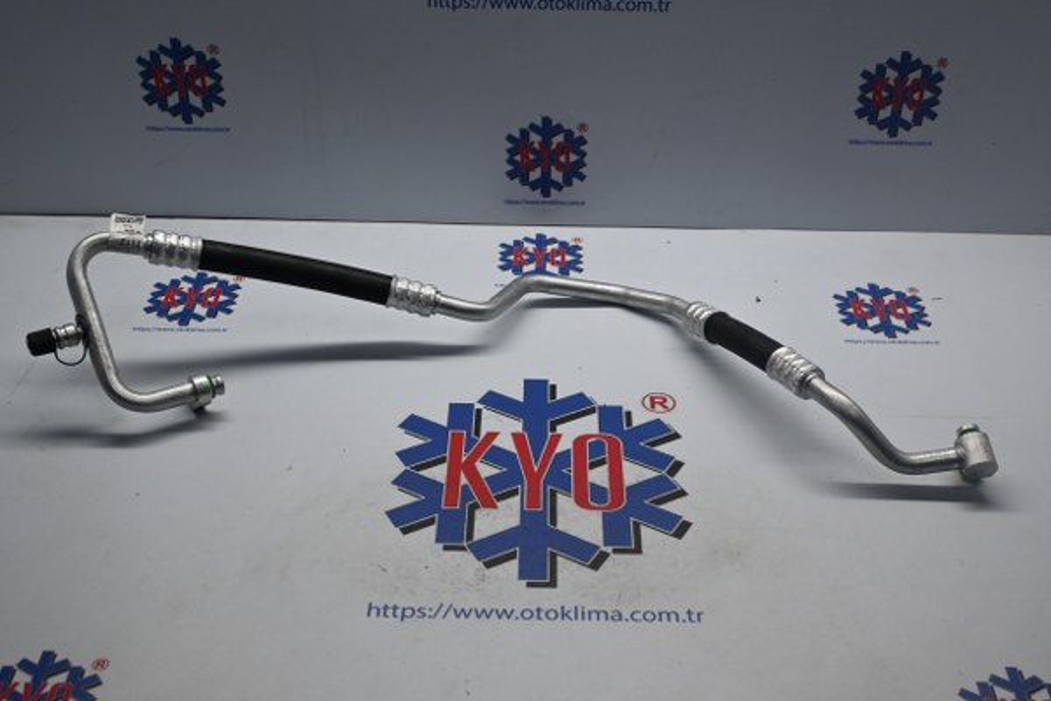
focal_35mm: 45
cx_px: 526
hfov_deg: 43.6
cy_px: 350
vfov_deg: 29.9
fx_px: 1314
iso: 400
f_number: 4.8
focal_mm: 30
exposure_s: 1/200
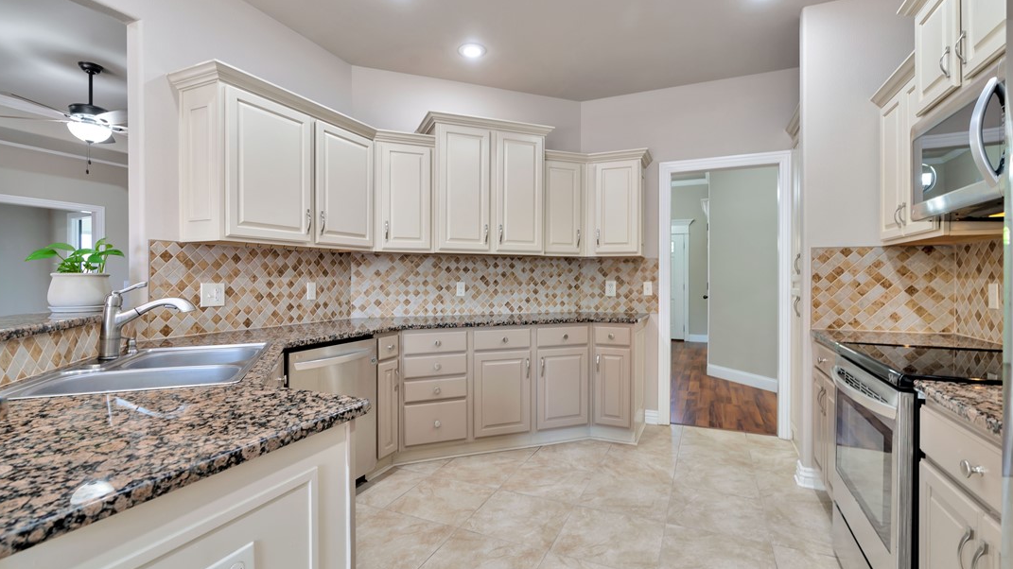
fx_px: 457
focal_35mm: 17
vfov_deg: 63.9
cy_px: 279
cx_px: 501
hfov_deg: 95.9
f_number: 7.1
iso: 100
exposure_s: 1/2
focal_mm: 16
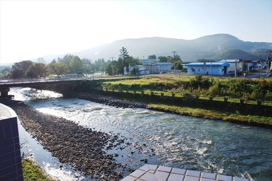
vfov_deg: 47.9
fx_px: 204
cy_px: 90
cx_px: 136
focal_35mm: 27
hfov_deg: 67.4
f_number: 8
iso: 200
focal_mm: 18
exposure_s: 1/500
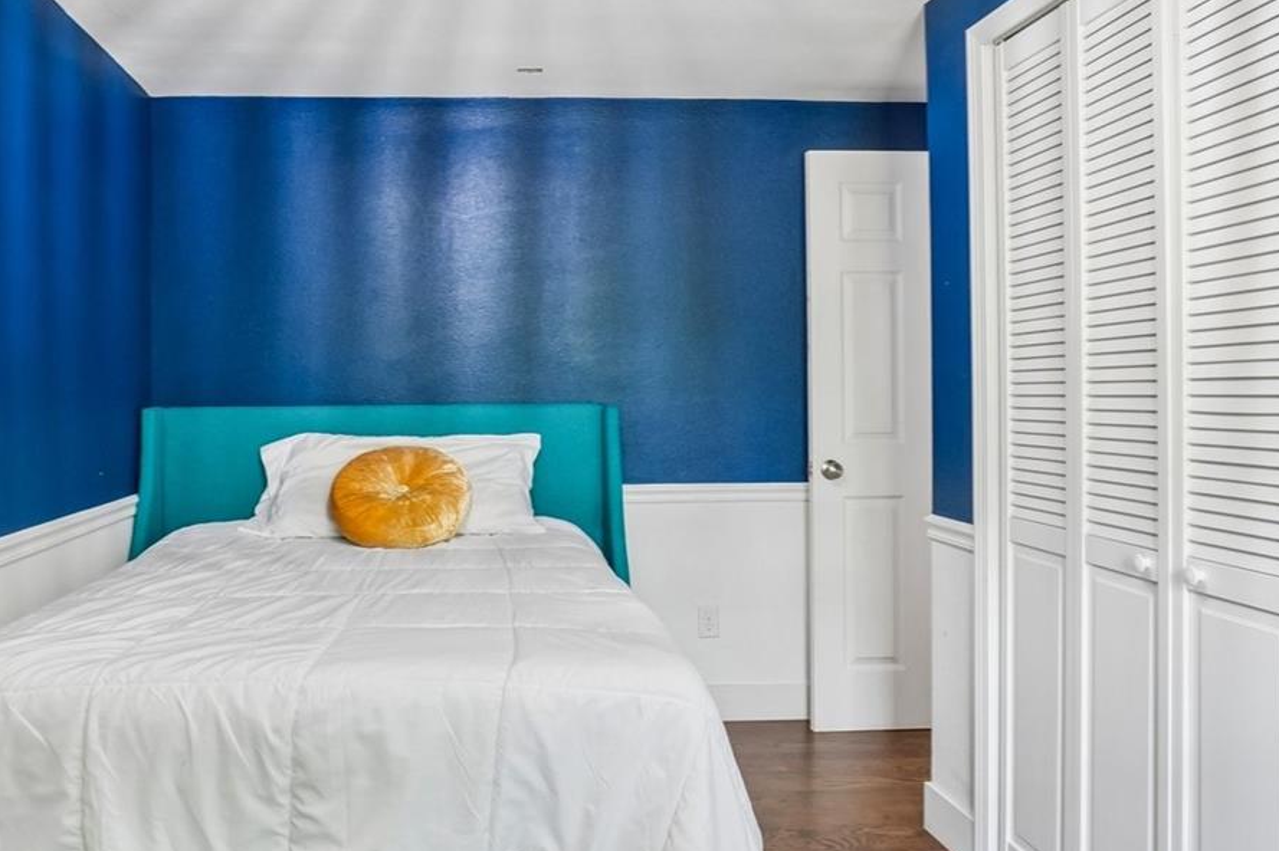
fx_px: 959
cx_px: 502
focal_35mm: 27
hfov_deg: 66.7
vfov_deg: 47.9
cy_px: 394
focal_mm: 10
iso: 400
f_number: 8
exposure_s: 1/4
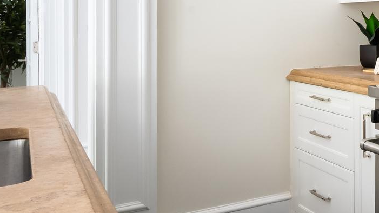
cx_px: 522
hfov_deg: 29.2
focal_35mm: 54
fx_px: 538
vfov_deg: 21.9
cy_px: 21
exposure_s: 3
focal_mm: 17.5
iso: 800
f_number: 16
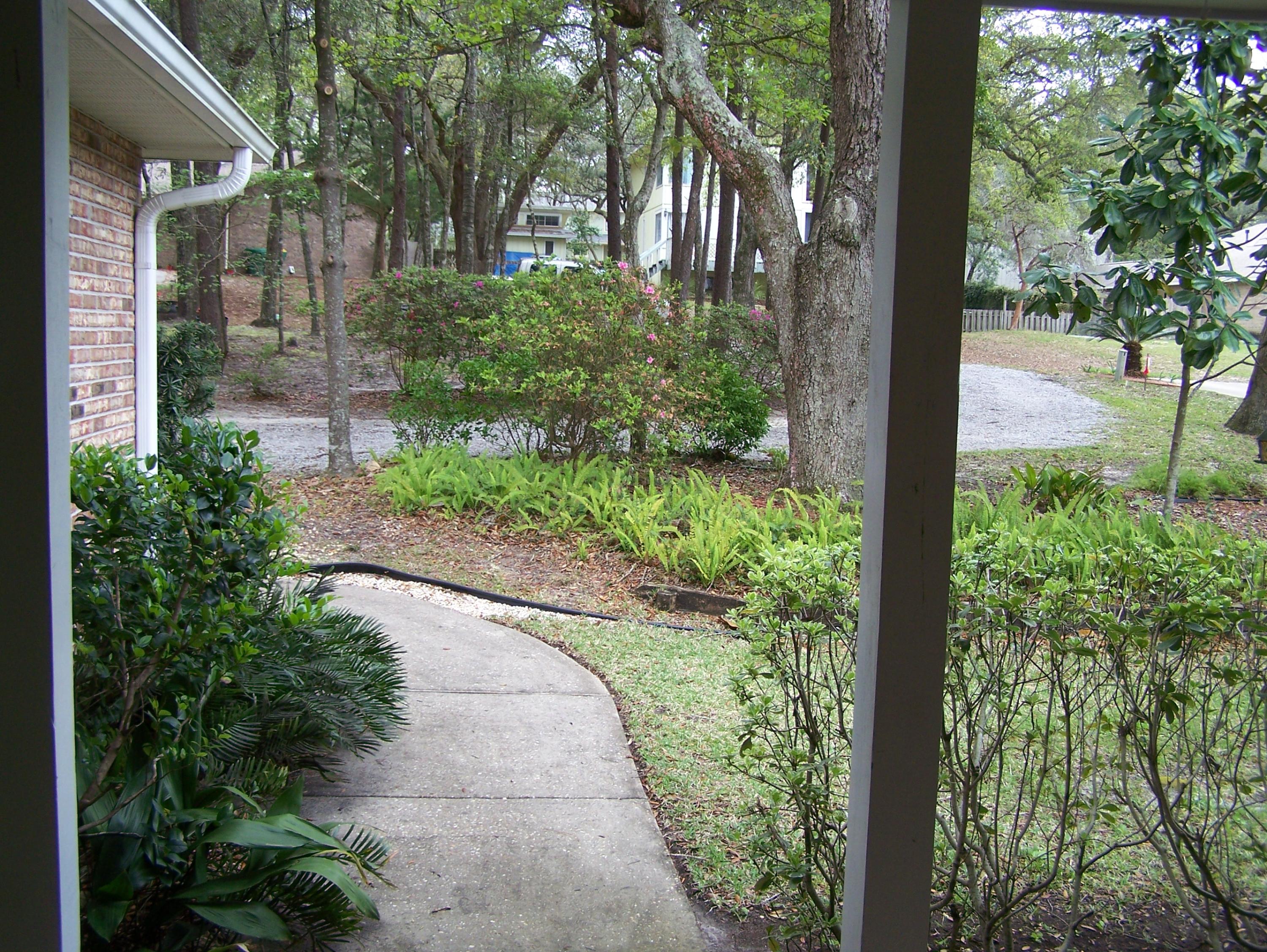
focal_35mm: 38
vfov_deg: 37.8
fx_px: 1392
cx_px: 634
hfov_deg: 48.9
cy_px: 476
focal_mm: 6.3
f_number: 2.8
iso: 80
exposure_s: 1/160
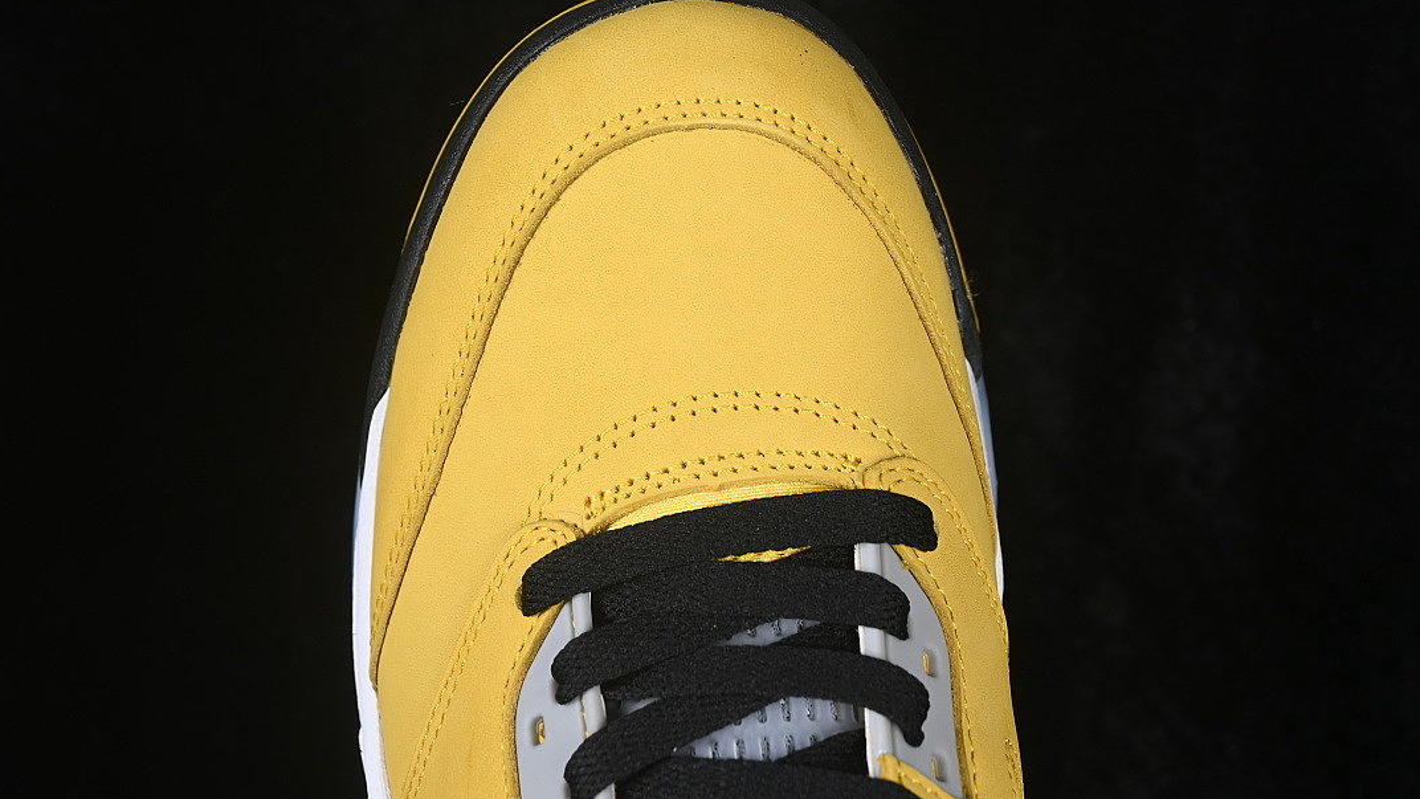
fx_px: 2862
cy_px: 403
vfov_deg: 15.9
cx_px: 709
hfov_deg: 27.9
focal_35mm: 76
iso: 160
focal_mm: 48
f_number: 7.1
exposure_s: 1/80
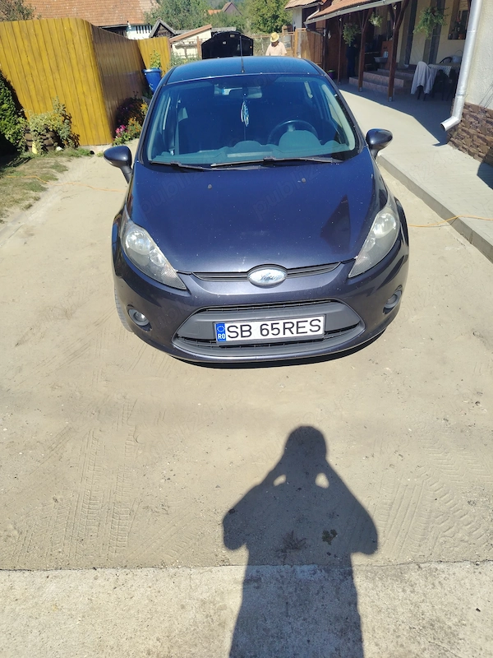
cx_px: 246
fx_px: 456
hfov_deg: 56.8
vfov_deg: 71.6
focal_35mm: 24
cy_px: 329
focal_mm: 5.25
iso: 100
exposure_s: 1/898
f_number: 1.75
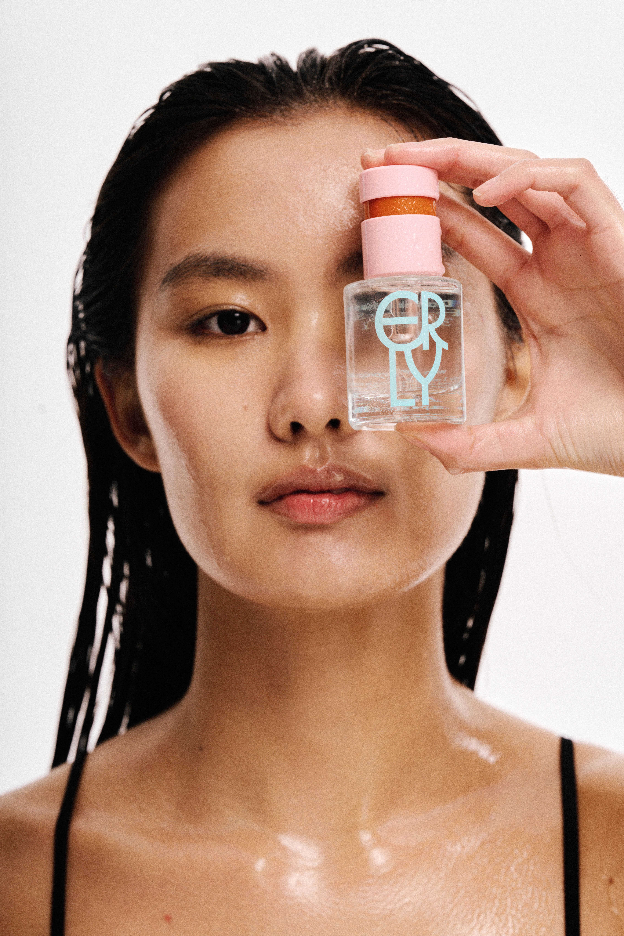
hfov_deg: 15.0
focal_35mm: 91
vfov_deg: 22.4
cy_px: 468
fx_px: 2366
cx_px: 315
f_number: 8
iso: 200
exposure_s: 1/200
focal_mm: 90
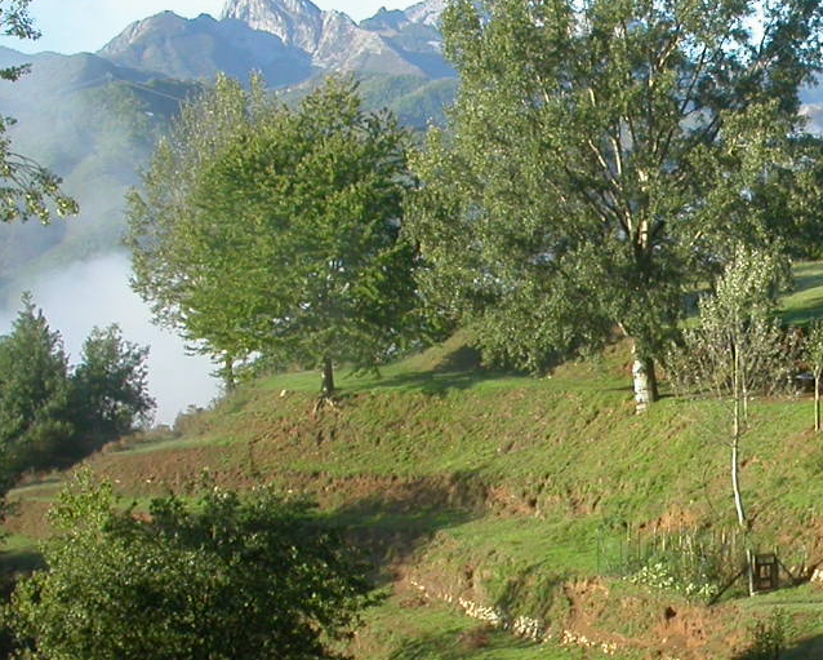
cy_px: 431
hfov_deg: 19.9
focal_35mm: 93
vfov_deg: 16.5
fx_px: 2266
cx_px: 855
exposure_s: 1/183
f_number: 6
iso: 100
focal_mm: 7.85
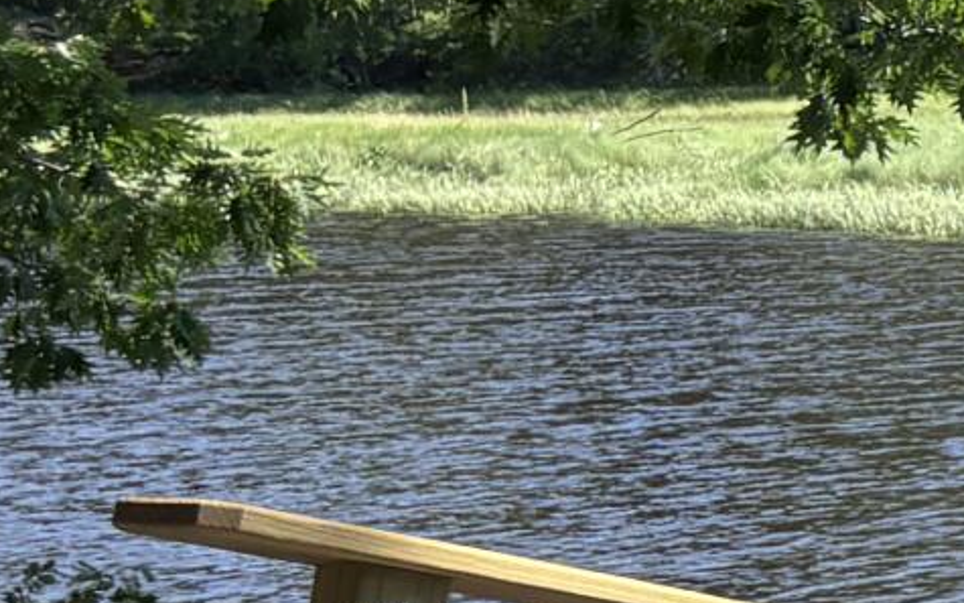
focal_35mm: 174
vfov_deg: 7.5
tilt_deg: -6.7
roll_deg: +1.7
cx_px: 2831
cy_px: 530
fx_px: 4572
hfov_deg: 9.6
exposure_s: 1/1027
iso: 50
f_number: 1.6
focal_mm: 5.96
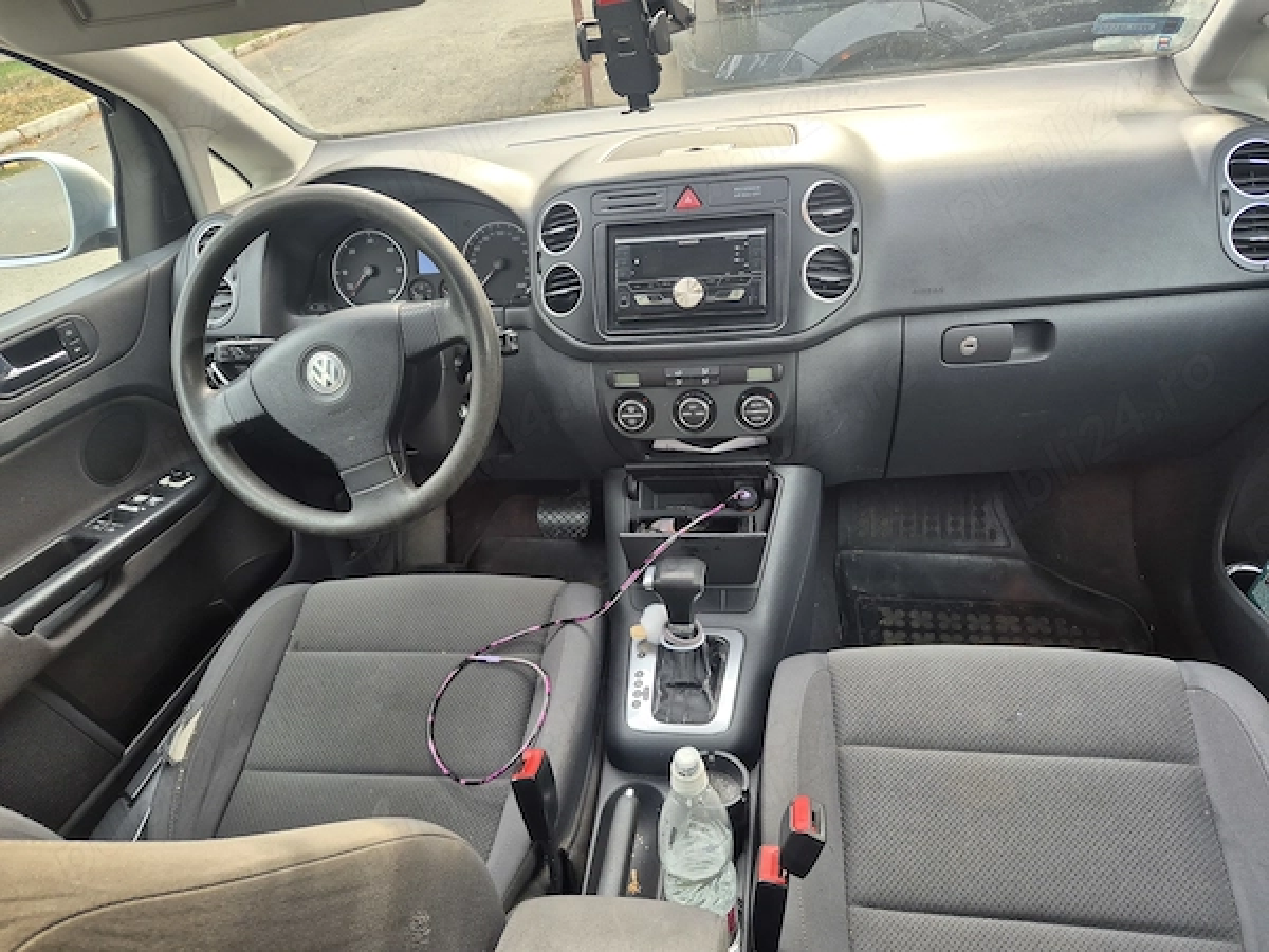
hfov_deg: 73.9
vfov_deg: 58.9
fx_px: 843
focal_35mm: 23
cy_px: 476
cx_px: 634
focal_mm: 5.4
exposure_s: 1/180
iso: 125
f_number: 1.8
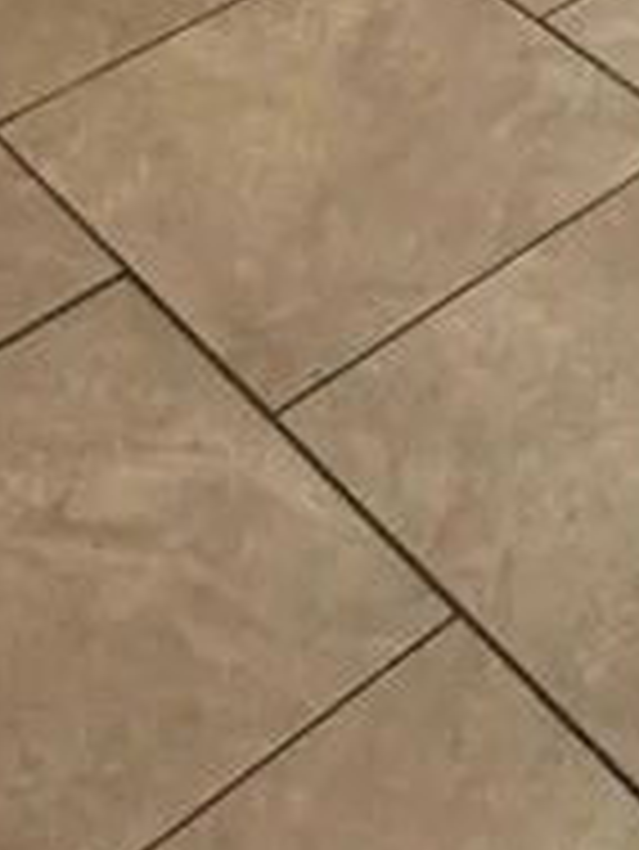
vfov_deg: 14.8
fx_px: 2483
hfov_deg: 14.2
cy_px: -987
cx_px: 770
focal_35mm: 101
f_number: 2.2
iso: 320
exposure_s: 1/60
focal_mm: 2.22
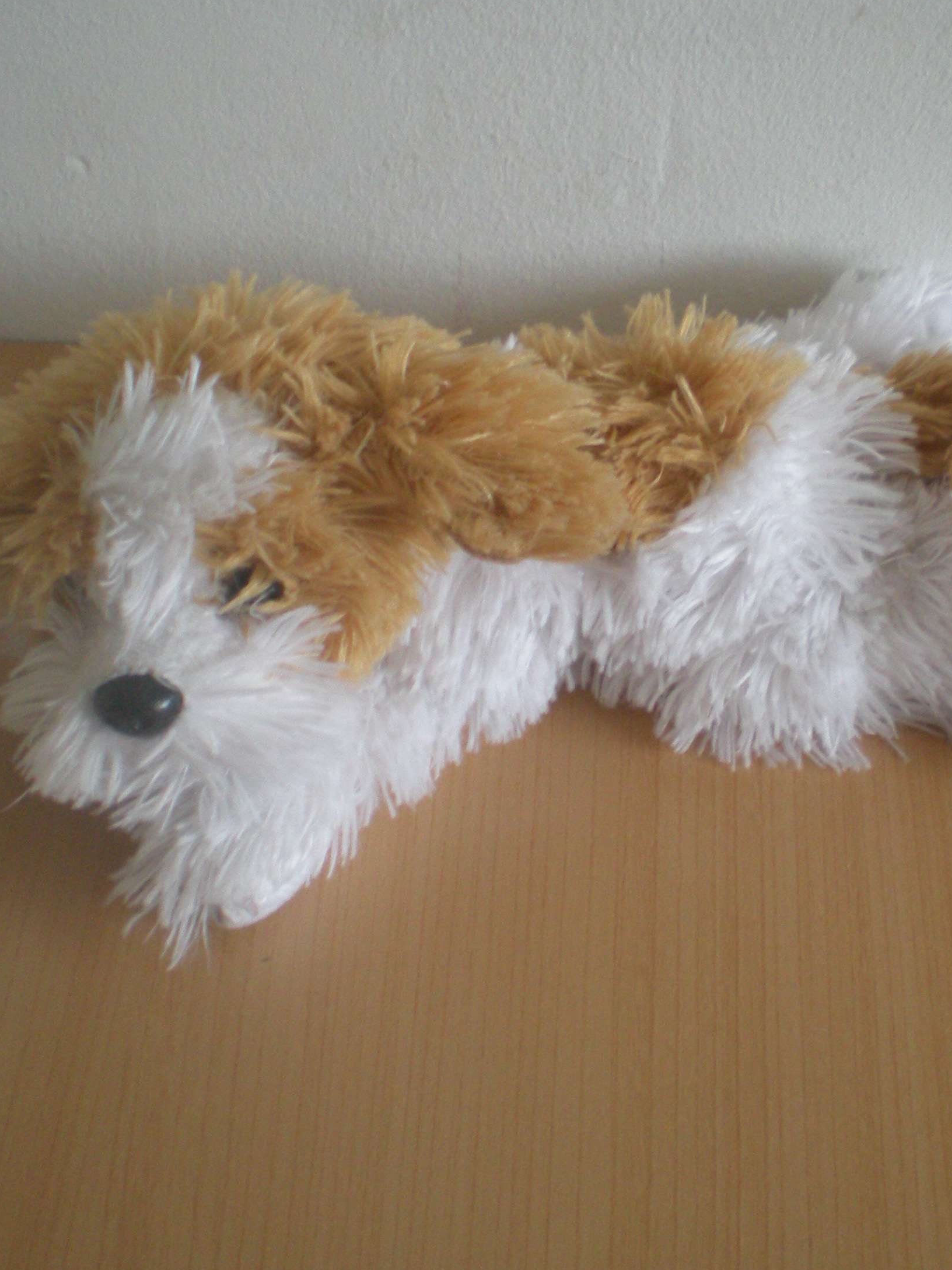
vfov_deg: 33.8
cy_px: 581
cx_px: 608
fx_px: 2090
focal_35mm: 57
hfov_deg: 25.6
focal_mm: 6.3
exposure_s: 1/17.5
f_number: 3.1
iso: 200
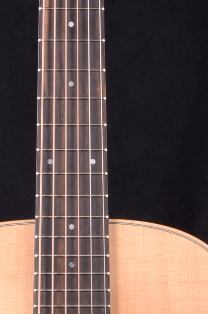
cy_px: 199
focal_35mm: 182
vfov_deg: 11.3
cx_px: 74
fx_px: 1585
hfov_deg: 7.5
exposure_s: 1/200
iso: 200
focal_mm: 30
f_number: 13
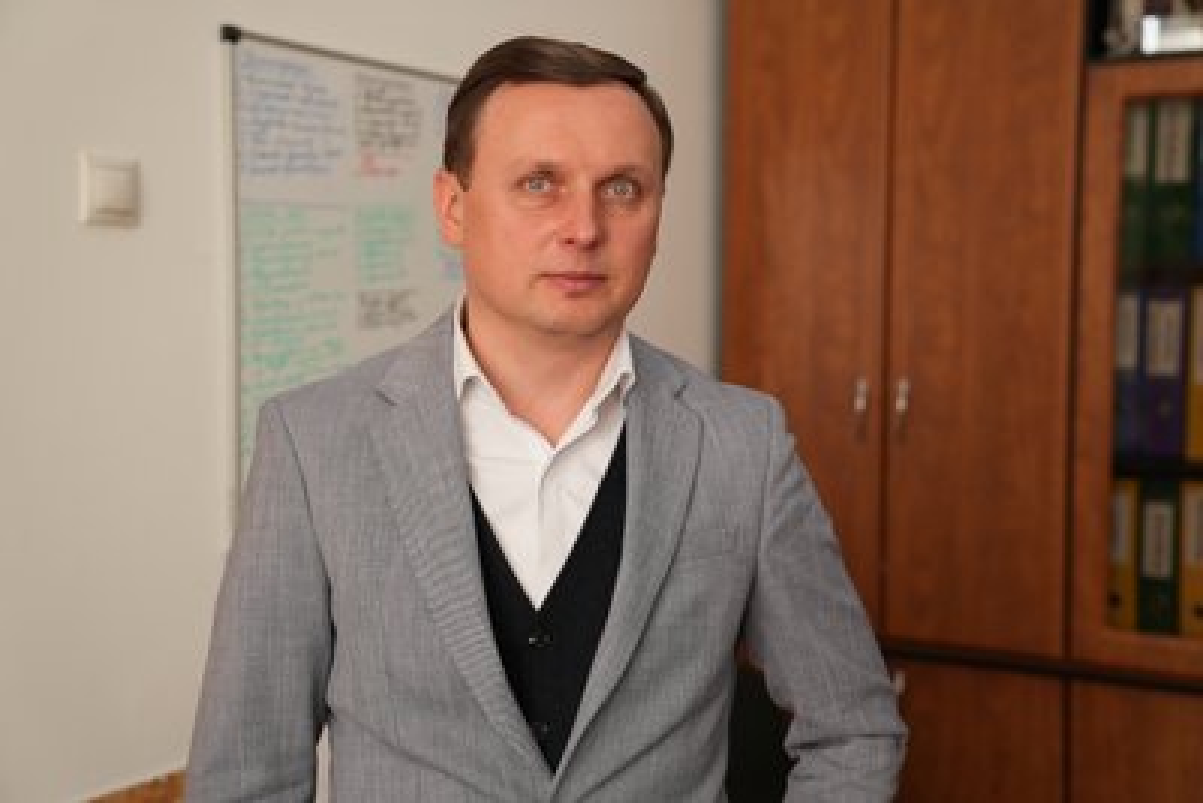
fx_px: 1671
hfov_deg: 39.6
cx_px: 602
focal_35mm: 50
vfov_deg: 27.0
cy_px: 402
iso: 250
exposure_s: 1/200
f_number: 3.2
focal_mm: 50
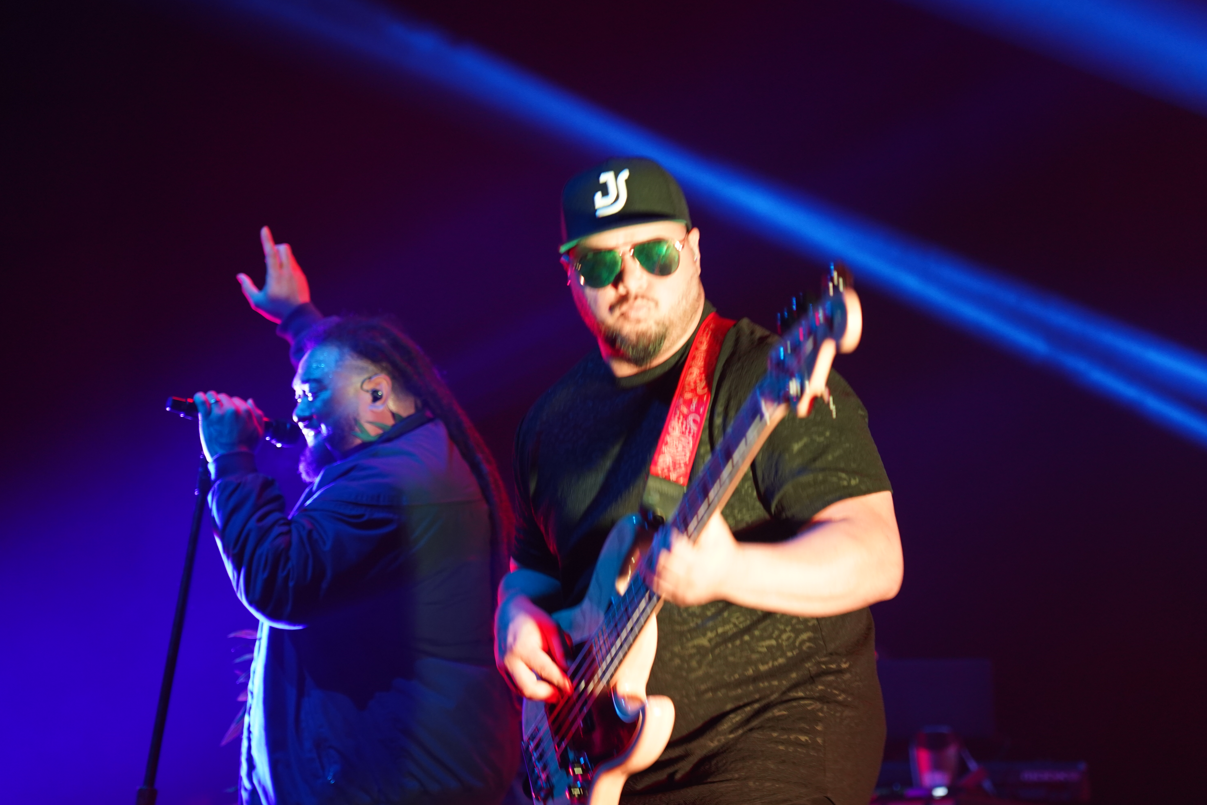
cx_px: 603
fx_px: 3554
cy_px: 401
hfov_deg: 19.3
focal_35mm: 106
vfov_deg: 12.9
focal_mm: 105
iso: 2000
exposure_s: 1/125
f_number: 4
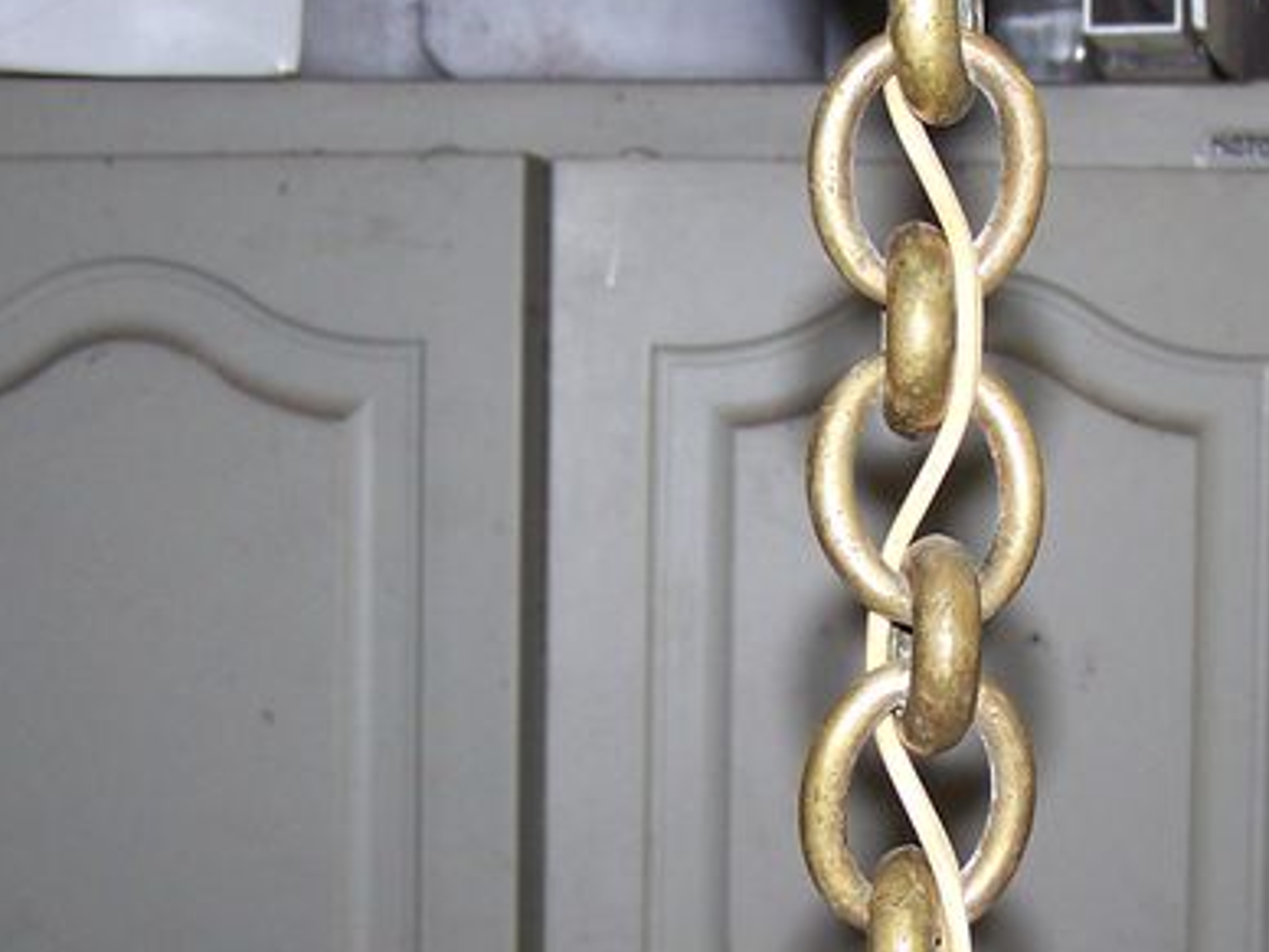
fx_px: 3593
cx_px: 733
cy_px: 612
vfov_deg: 15.1
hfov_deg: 20.0
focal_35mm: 98
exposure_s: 1/60
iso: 80
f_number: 2.8
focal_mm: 6.3
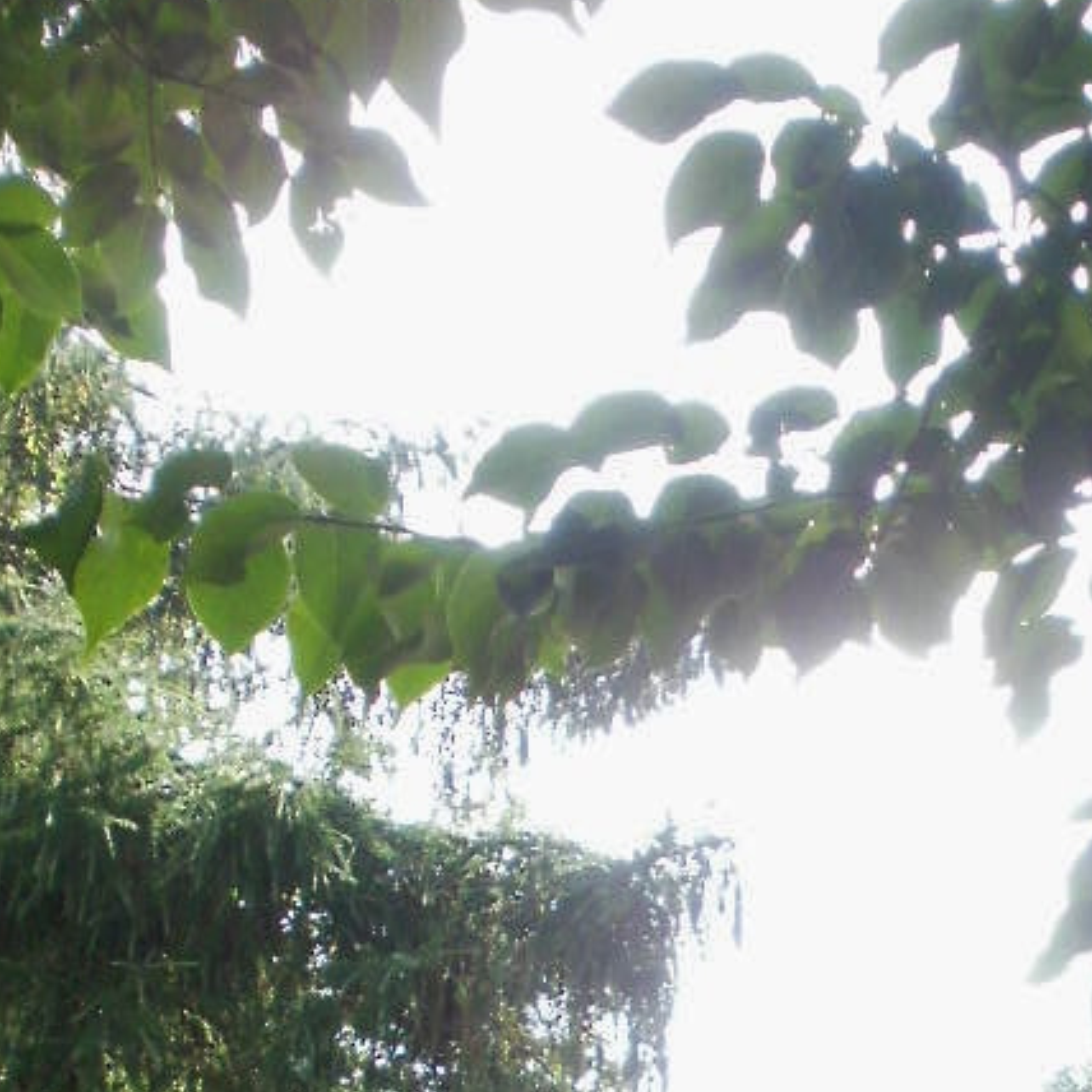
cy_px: 1595
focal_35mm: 119
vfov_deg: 13.8
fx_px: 4247
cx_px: 898
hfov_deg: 14.6
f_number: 3.5
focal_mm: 6.3
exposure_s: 1/160
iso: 100
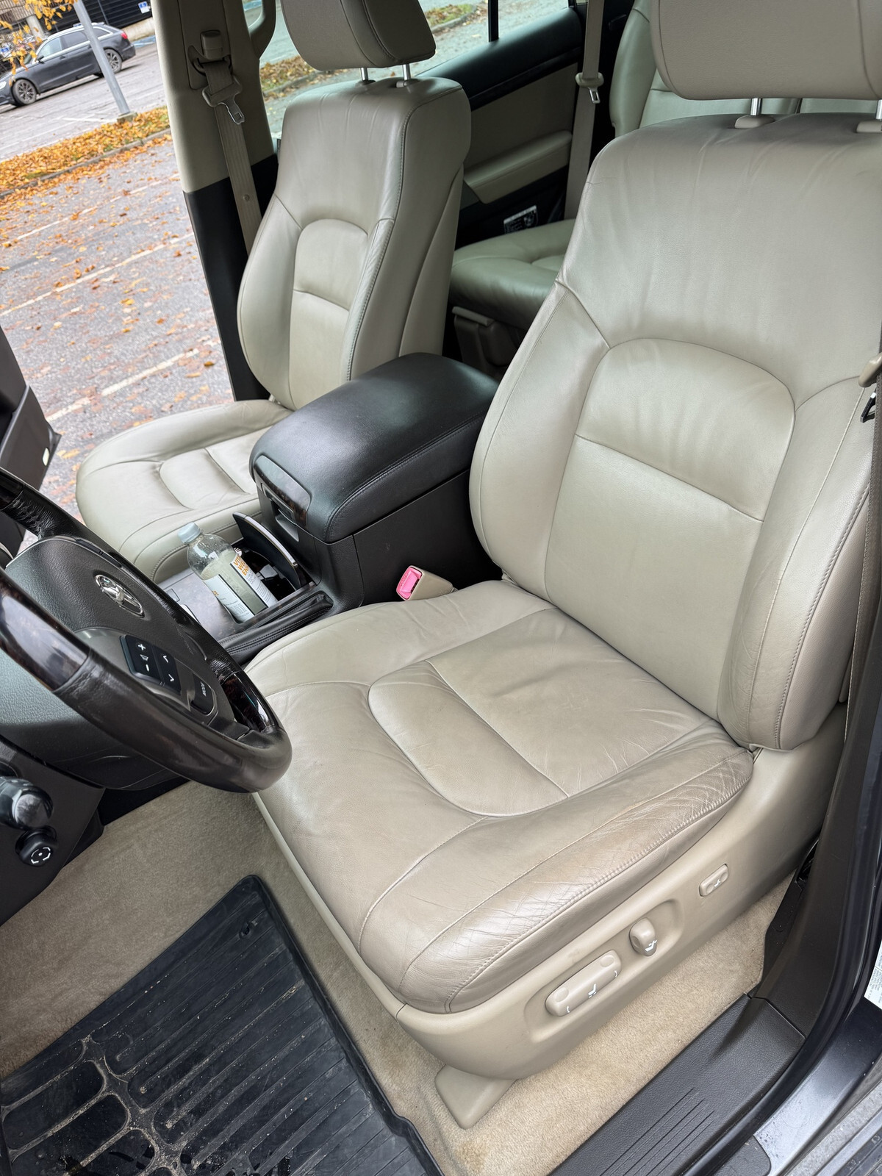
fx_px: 815
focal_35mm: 24
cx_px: 441
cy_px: 588
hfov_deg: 56.8
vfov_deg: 71.6
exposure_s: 1/121
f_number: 1.78
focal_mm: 6.76
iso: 80
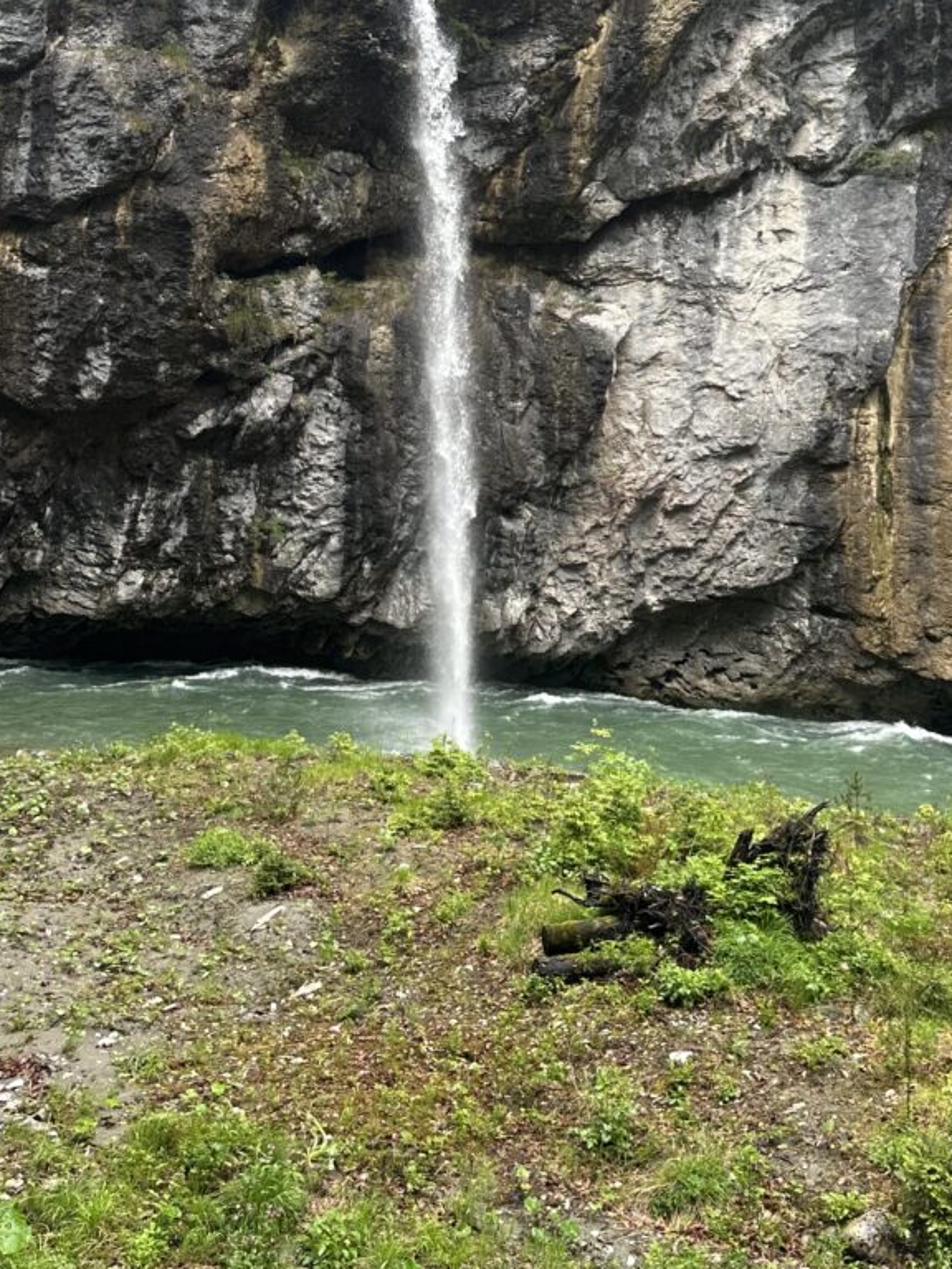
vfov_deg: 39.8
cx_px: 658
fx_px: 1650
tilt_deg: +8.2
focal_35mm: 45
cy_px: 197
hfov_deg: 31.8
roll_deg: -0.4
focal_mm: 6.86
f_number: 1.78
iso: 80
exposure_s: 1/121
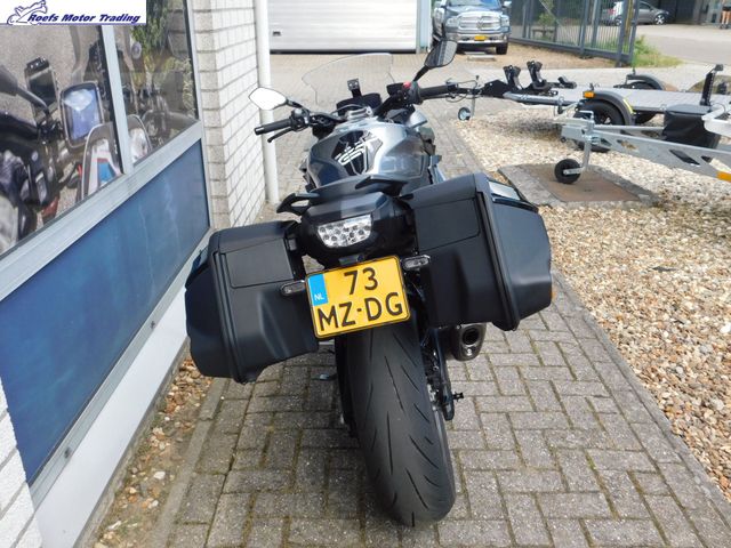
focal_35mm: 30
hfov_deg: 60.0
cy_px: 274
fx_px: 634
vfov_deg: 46.8
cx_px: 366
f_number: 3.2
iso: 125
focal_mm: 5.3
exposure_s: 1/320
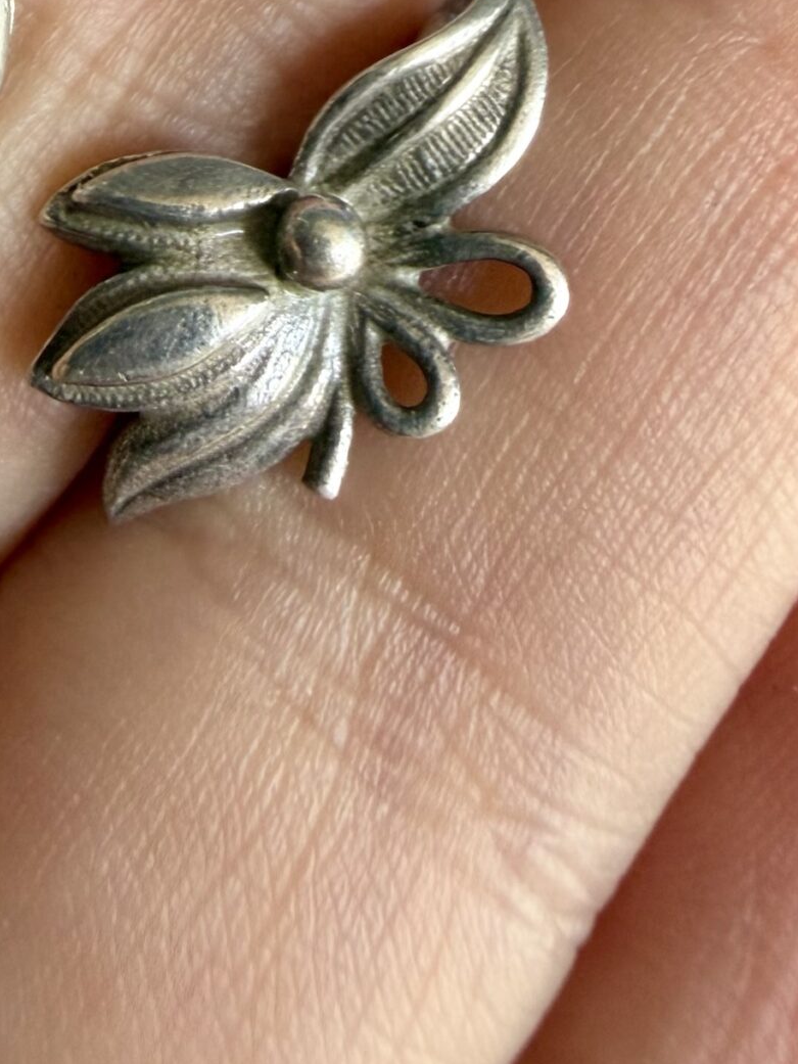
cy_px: 168
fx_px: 1813
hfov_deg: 24.1
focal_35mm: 59
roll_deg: -12.7
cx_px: 80
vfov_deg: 31.6
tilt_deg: -41.2
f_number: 2.2
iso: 125
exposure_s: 1/121
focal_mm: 2.22
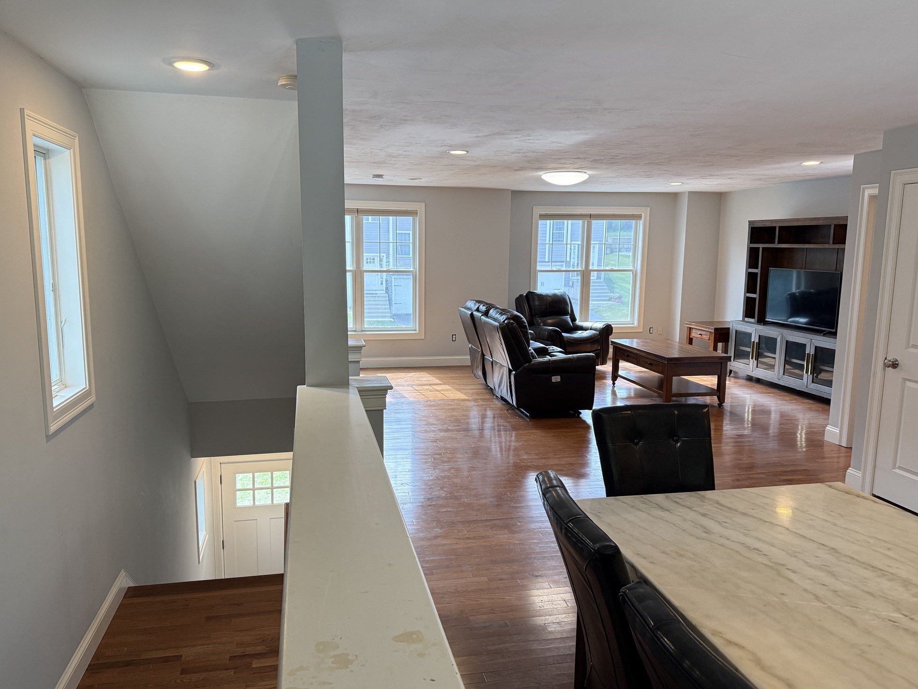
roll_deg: -0.5
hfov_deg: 69.4
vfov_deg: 54.9
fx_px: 663
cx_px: 449
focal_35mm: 25
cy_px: 344
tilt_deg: -7.6
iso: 250
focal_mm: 6.76
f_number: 1.78
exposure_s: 1/120
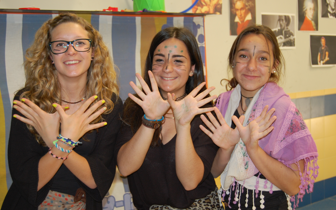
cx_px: 168
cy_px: 106
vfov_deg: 26.3
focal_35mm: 49
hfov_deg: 41.1
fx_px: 449
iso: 400
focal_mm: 32
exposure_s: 1/60
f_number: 4.5
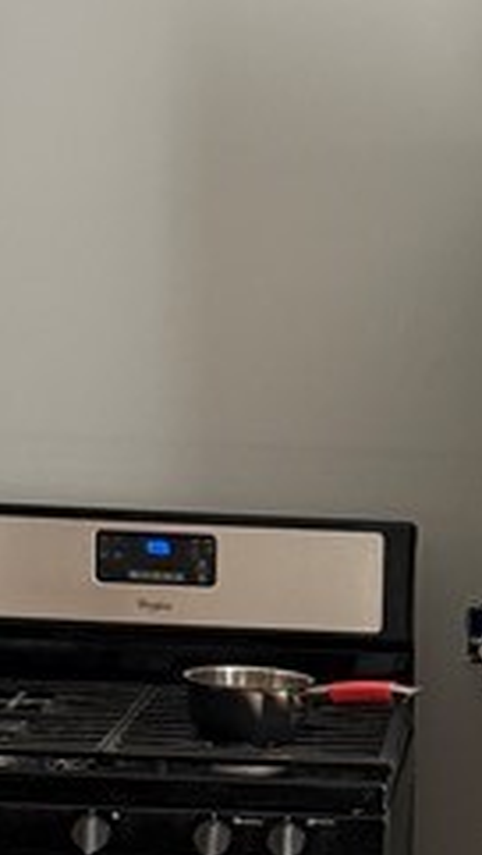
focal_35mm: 111
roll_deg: -1.7
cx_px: 560
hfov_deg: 10.8
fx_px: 2516
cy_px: 1043
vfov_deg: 18.2
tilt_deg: -17.3
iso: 320
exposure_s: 1/60
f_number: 1.78
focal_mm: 6.76
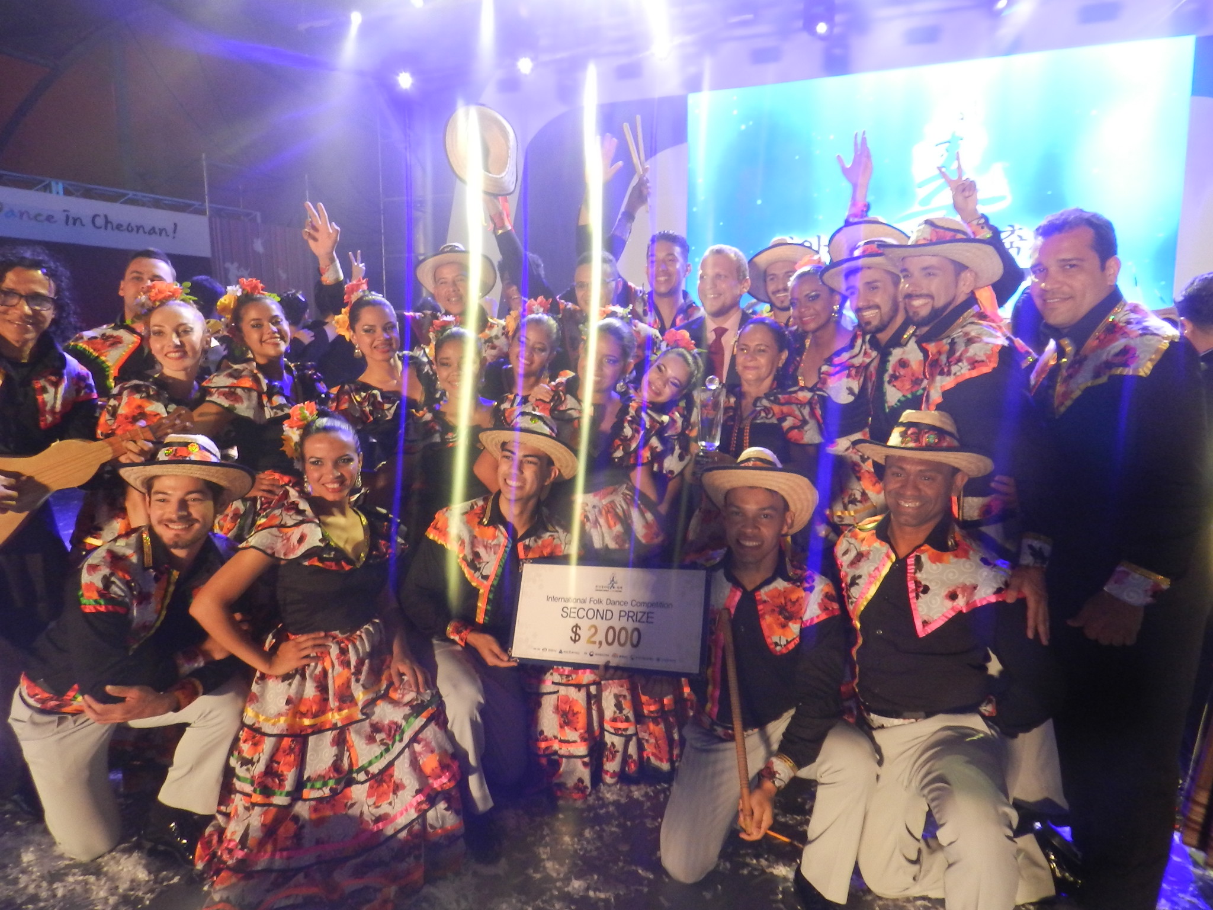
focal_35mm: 23
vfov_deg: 58.9
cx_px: 606
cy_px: 455
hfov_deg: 73.9
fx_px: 806
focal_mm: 4
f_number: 3.4
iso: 400
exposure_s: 1/25
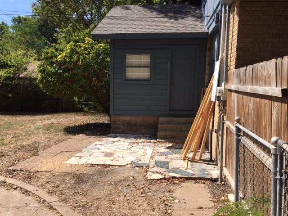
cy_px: 108
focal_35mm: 29
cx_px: 144
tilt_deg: -5.7
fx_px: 241
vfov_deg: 48.2
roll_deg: -2.1
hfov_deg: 61.7
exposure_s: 1/1522
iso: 32
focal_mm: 4.15
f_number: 2.2
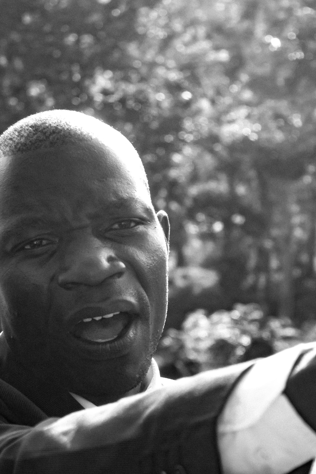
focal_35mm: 128
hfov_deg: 10.7
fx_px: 1682
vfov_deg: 16.0
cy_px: 300
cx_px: 122
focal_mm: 55
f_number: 5.6
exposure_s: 1/320
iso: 100
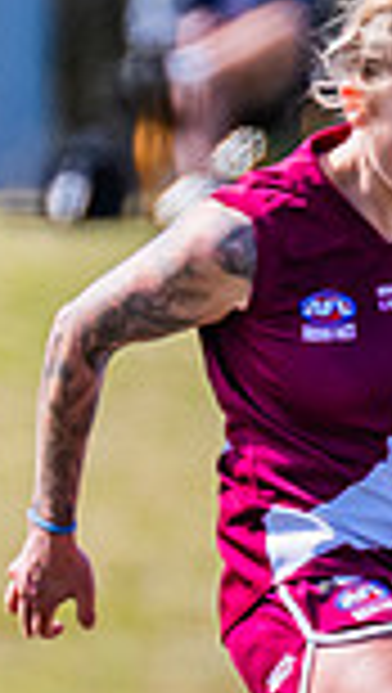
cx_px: 310
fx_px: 52879
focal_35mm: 2871
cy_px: 708
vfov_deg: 0.8
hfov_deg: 0.4
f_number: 6.3
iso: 800
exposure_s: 1/1600
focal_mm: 420
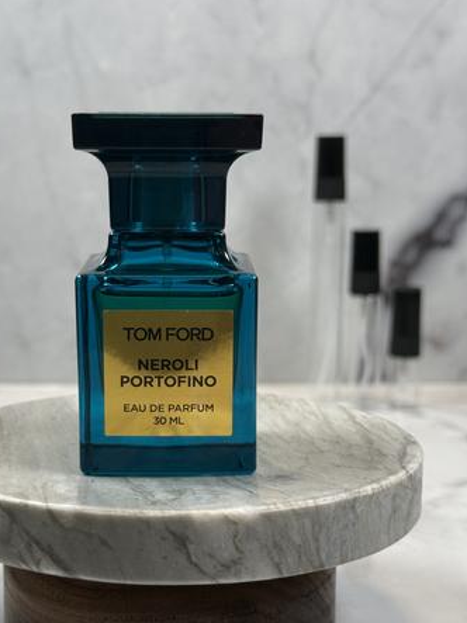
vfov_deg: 29.8
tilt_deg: -10.6
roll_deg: -0.9
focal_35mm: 65
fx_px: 1170
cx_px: 190
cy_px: 370
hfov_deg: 22.5
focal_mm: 6.76
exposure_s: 1/120
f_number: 1.78
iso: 64
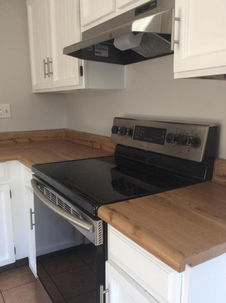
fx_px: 279
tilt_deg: -11.1
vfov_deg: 56.9
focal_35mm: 32
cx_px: 113
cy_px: 152
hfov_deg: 44.0
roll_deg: +1.1
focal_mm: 3.3
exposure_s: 1/40
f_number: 2.4
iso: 32
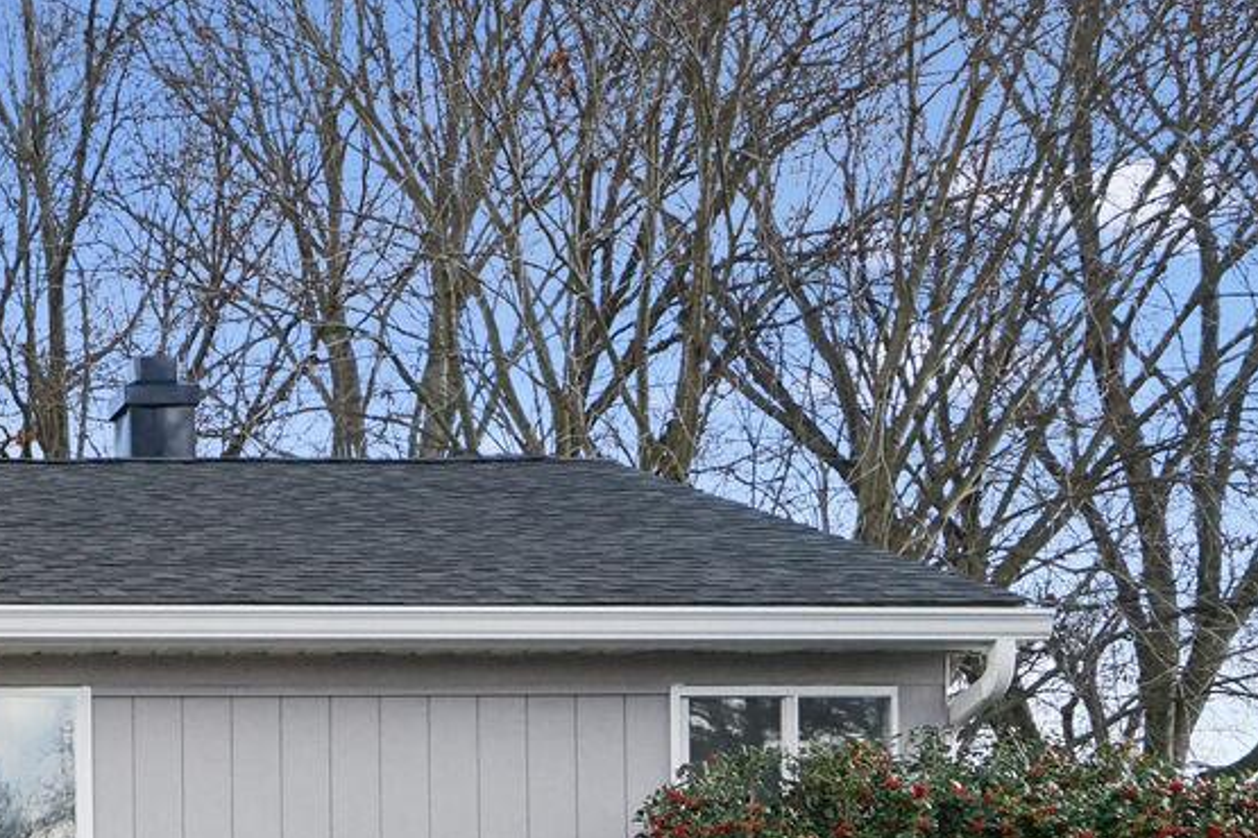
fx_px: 3809
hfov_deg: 17.2
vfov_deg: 12.2
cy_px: 1103
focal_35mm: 109
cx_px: -539
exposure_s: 1/1000
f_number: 9
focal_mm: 35
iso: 800
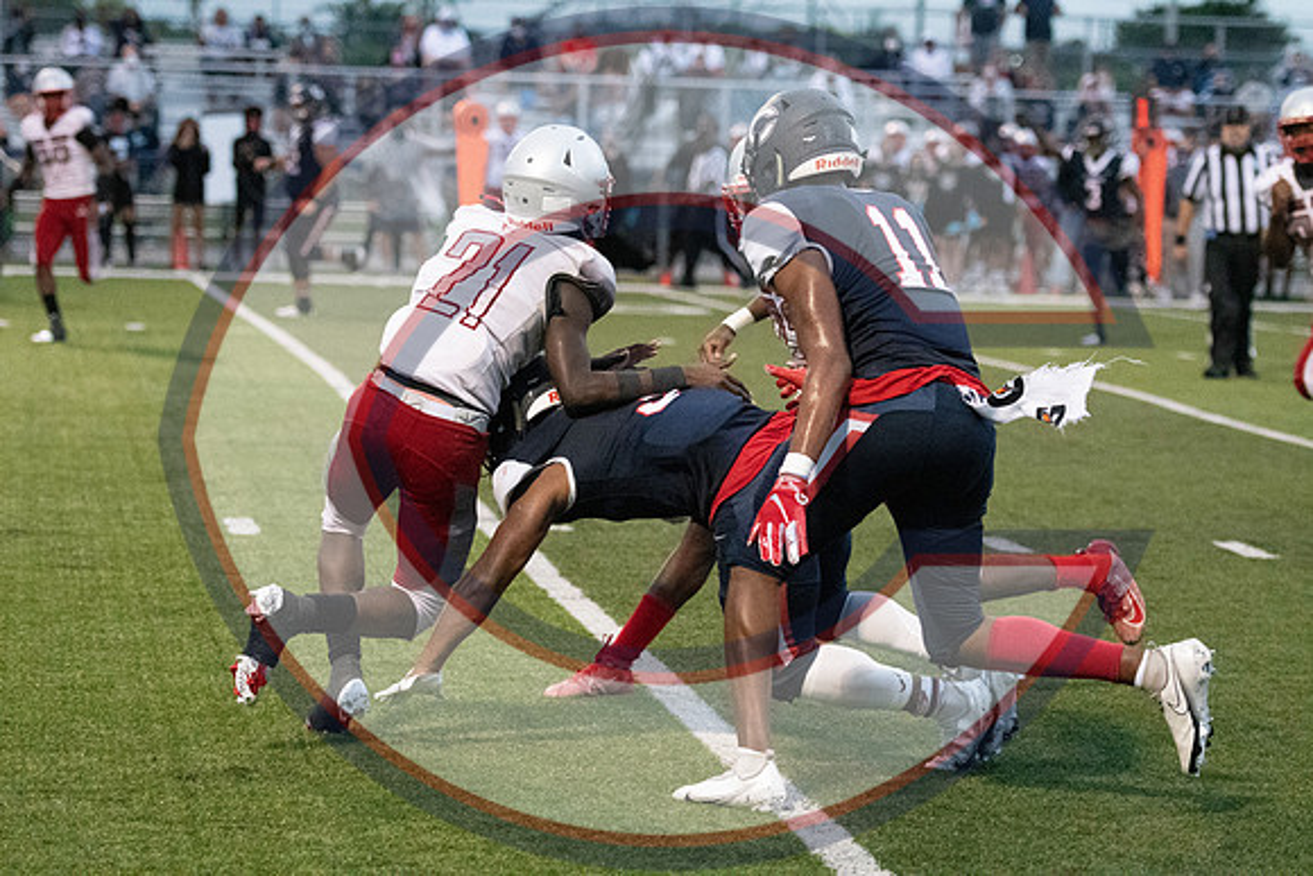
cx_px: 656
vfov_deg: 9.3
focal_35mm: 147
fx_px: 5362
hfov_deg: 14.0
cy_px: 438
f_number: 2.8
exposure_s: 1/2500
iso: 16000
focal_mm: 98
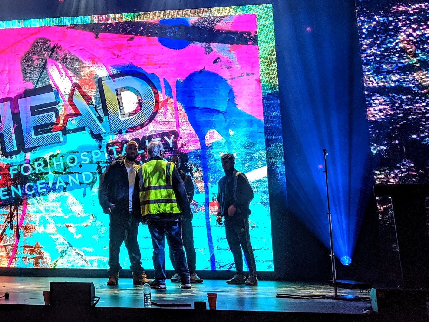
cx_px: 36
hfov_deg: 32.0
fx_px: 706
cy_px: 59
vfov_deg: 25.2
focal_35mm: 57
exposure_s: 1/100
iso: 137
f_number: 2
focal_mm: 4.67
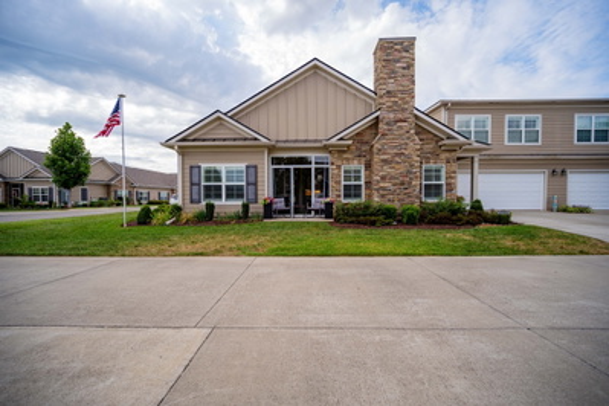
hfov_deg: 104.3
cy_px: 203
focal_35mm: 14
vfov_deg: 81.2
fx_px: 237
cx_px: 304
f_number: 4
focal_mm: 14
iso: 100
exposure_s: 1/500
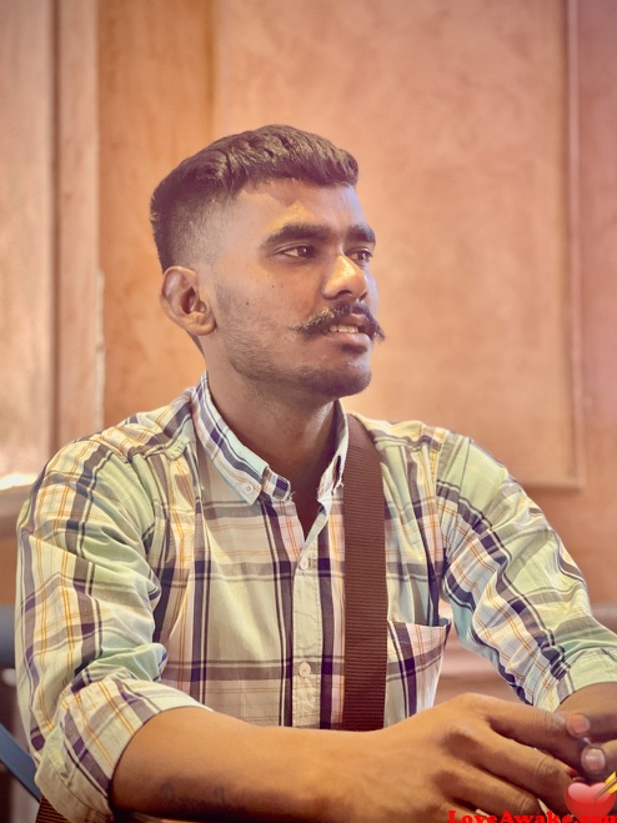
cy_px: 403
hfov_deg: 21.6
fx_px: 1617
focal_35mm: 68
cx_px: 307
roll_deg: +1.0
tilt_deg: +5.7
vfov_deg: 28.6
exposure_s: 1/20
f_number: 2.2
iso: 320
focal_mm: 7.5
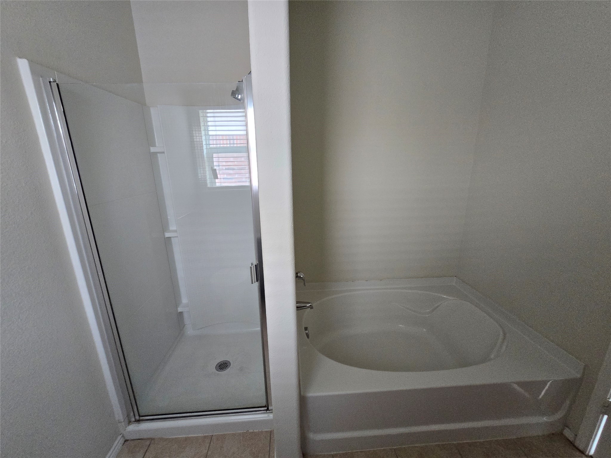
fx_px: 229
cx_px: 306
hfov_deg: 106.2
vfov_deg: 89.9
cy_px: 229
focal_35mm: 13
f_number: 2.2
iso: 400
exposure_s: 1/60
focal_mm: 2.2
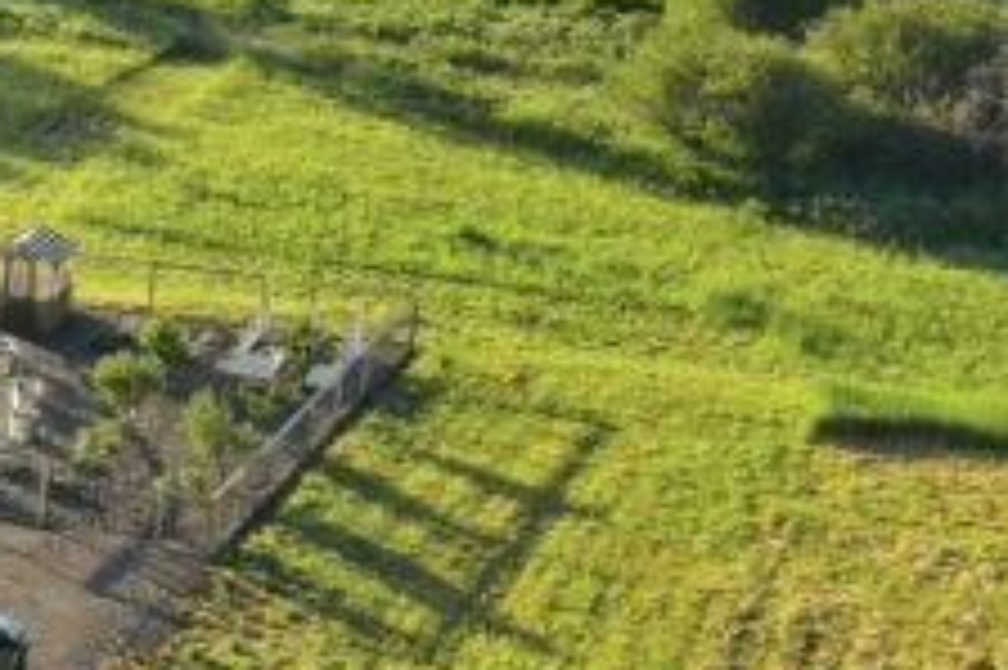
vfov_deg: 10.7
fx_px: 3581
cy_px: 254
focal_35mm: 128
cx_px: -1210
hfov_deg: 13.1
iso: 400
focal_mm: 14.4
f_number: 2.8
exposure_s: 1/1250
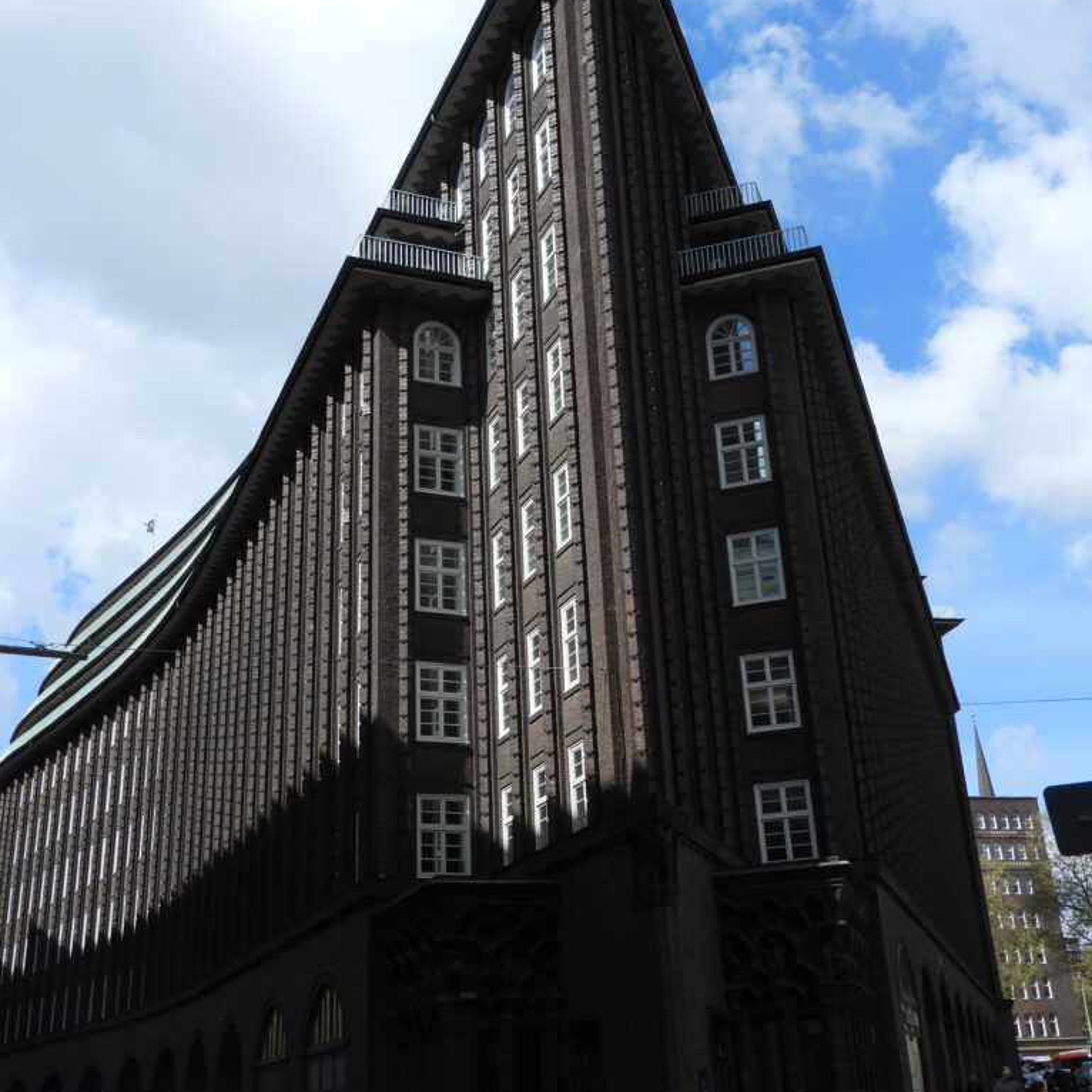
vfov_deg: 42.7
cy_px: 462
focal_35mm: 39
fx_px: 1392
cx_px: 546
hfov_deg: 42.8
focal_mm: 5.9
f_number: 3.6
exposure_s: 1/1000
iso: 100
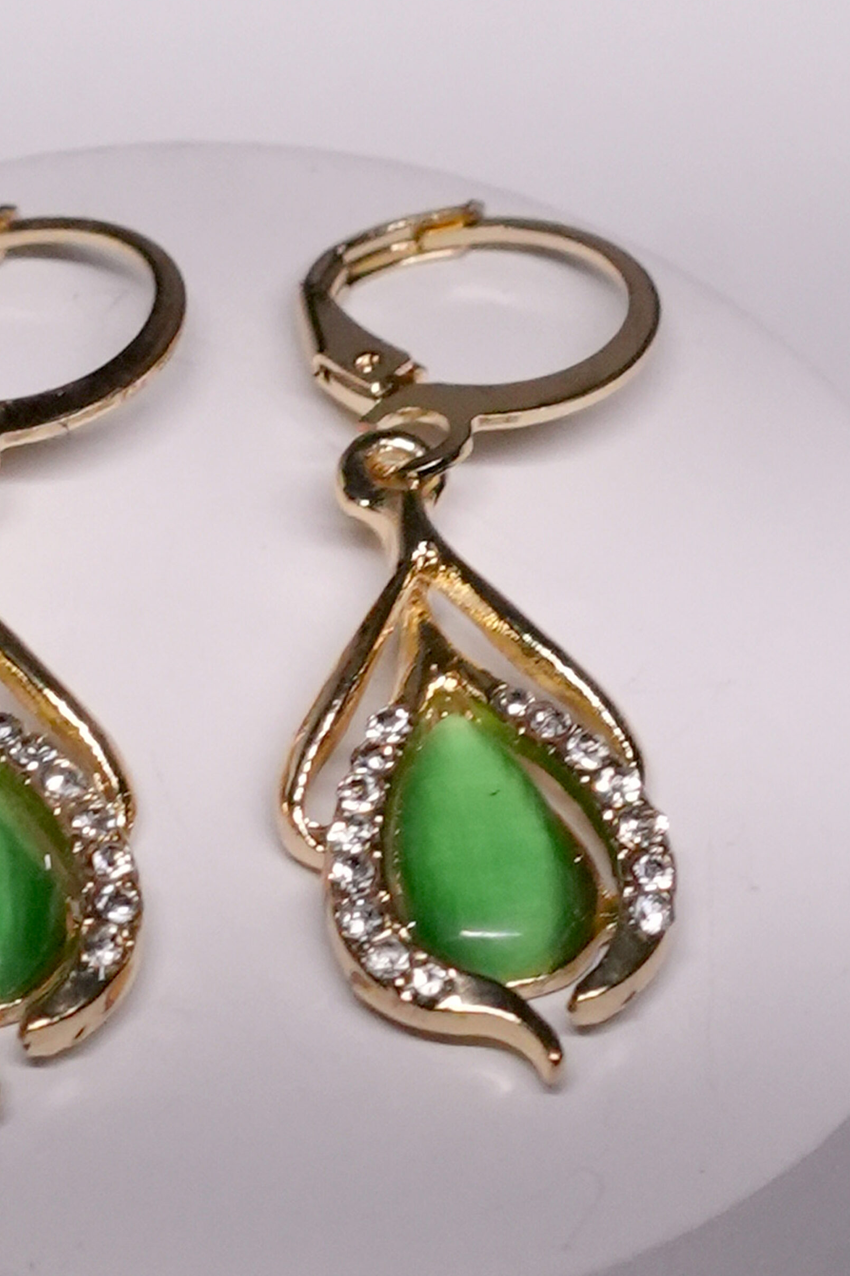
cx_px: 442
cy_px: 608
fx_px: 1948
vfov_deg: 36.2
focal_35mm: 55
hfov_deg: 24.6
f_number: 7.1
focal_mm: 35
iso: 3200
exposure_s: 1/100
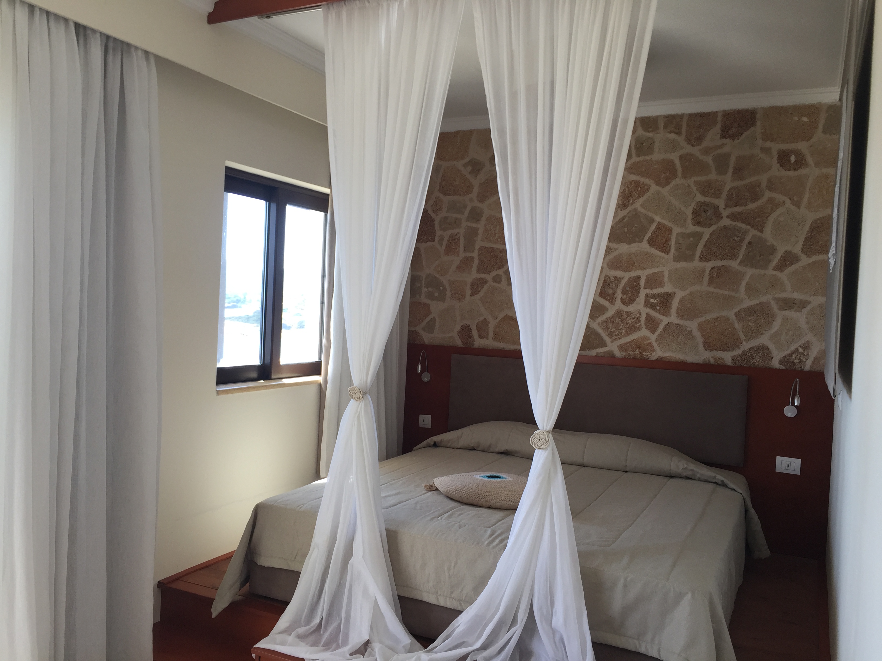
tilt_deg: -1.2
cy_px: 330
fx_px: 739
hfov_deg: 61.7
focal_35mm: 29
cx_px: 441
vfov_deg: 48.2
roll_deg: -2.6
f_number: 2.2
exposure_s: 1/112
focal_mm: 4.15
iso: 32
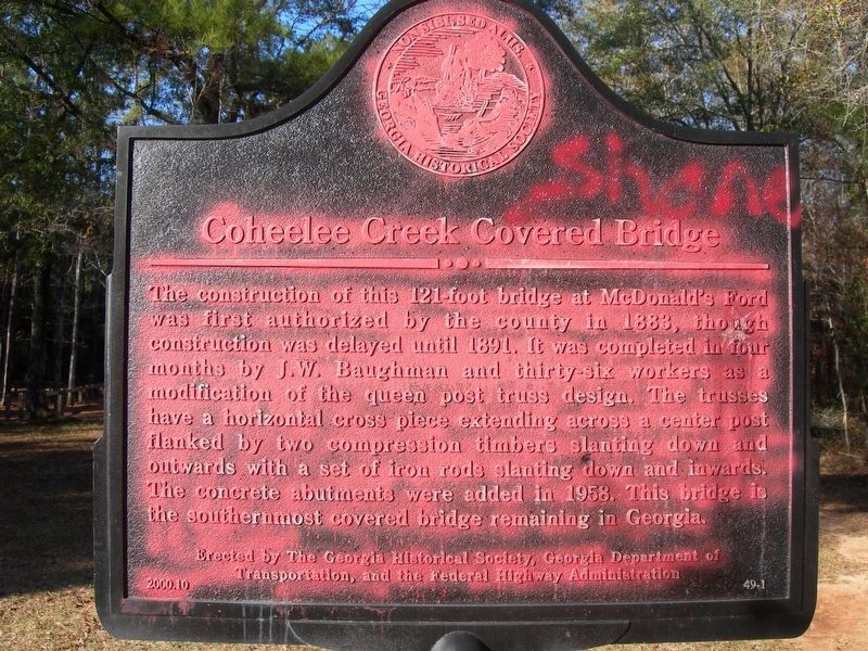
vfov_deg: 37.7
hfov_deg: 49.0
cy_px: 326
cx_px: 434
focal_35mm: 38
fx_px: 953
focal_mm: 7.8
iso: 50
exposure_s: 1/166
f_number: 4.8
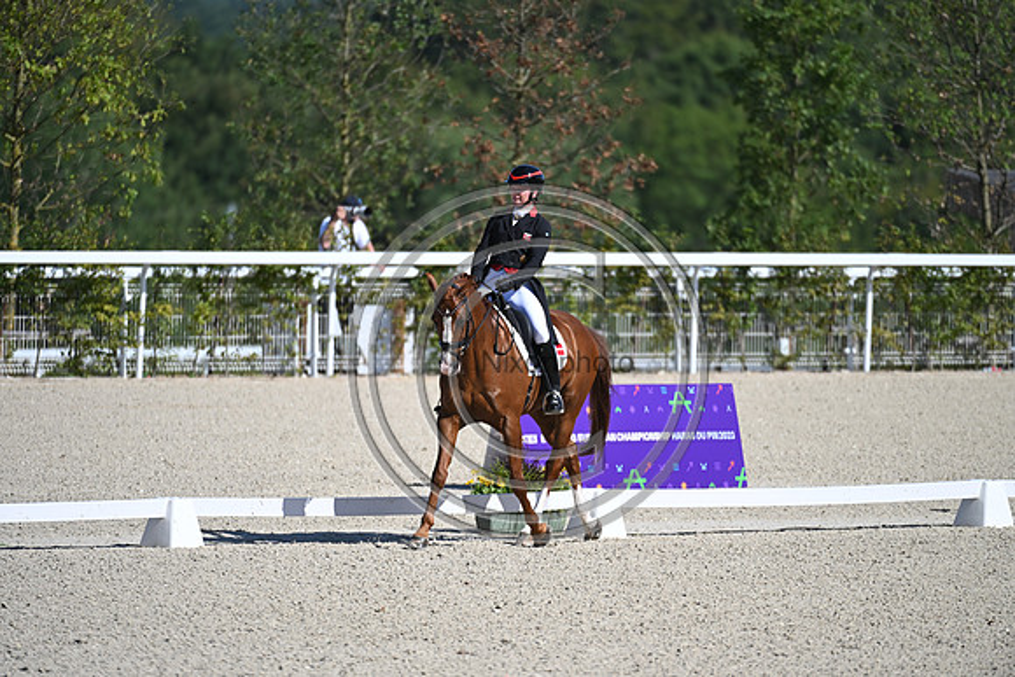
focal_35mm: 400
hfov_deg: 5.2
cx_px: 508
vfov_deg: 3.4
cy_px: 338
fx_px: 11280
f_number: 4.5
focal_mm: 400
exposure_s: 1/1600
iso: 200
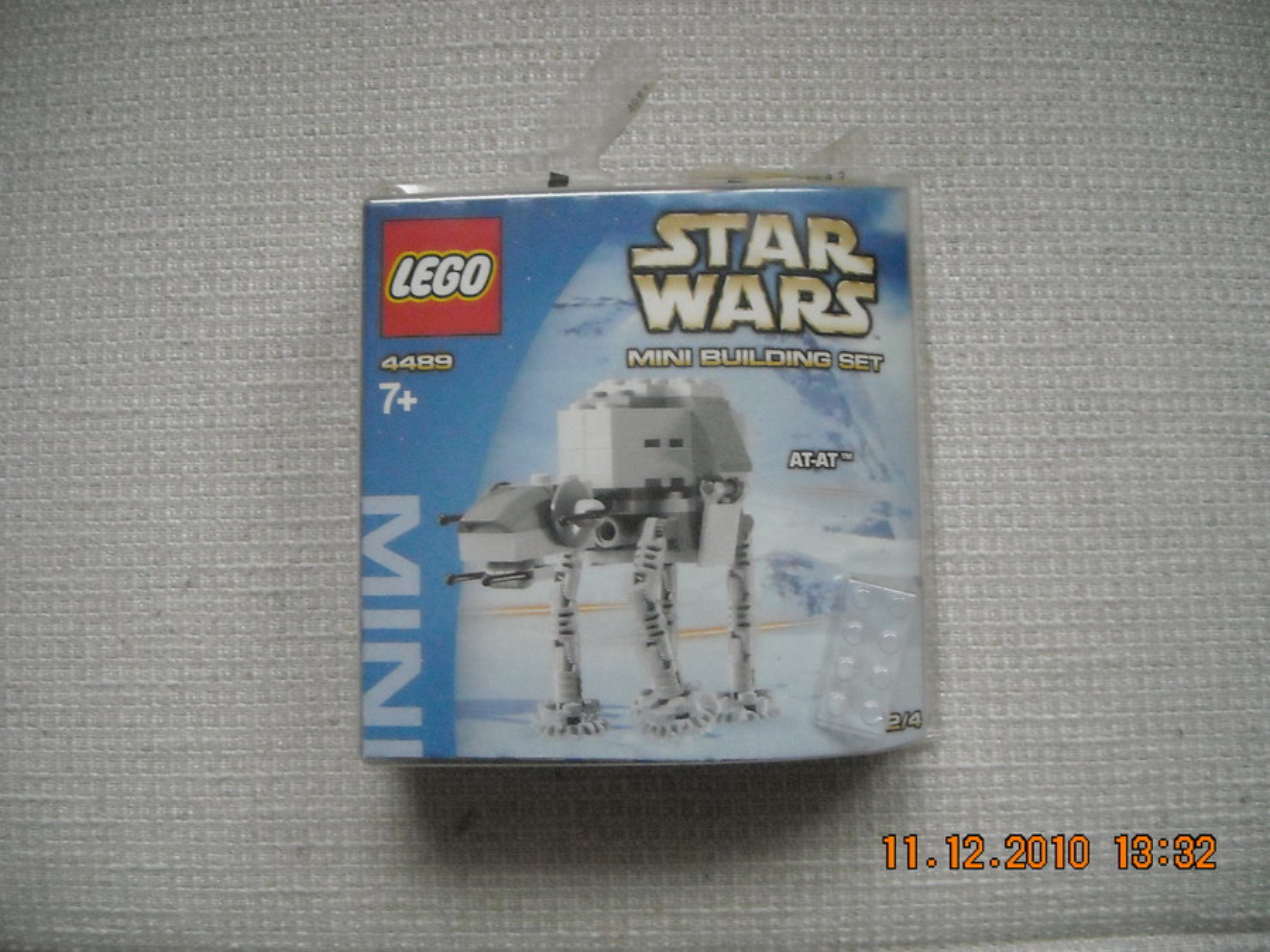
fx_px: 1284
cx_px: 635
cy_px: 476
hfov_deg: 52.6
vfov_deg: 40.7
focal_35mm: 35
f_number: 2.8
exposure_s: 1/38
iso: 800
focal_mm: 5.7
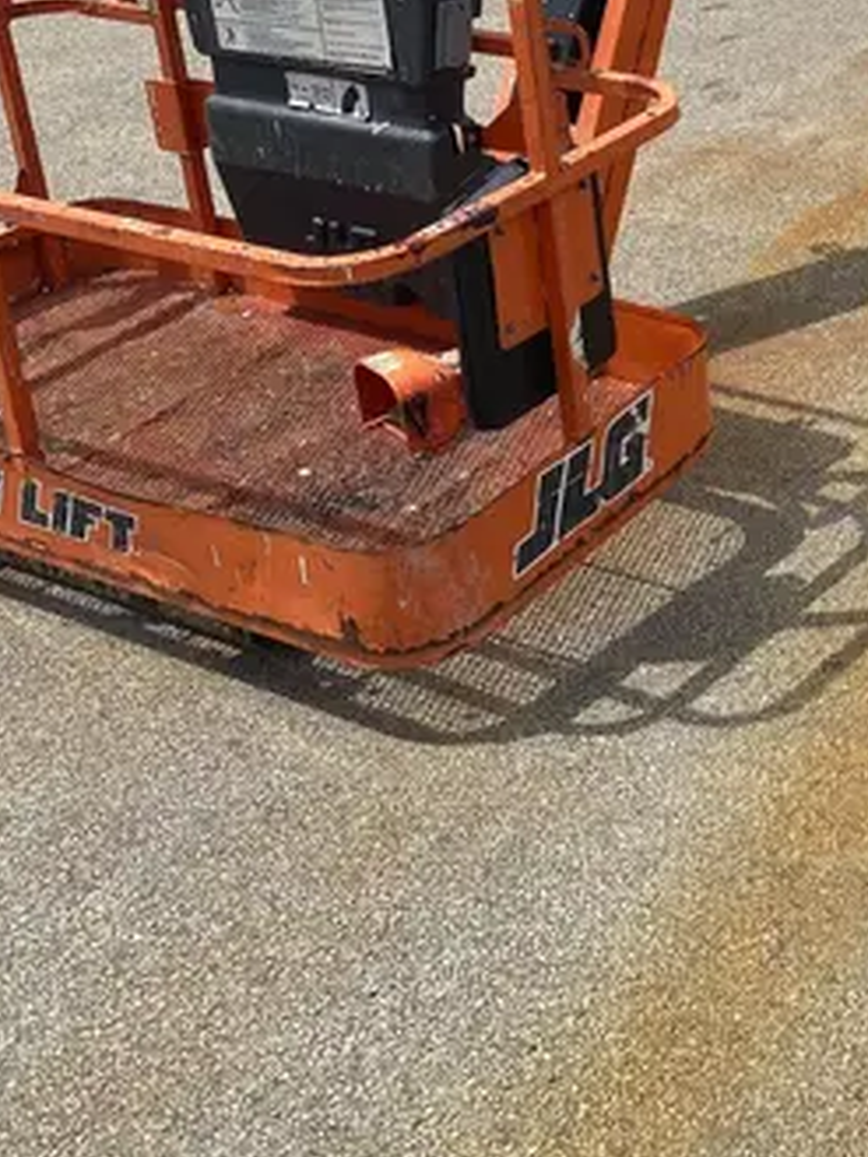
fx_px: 1938
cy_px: 146
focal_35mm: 58
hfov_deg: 23.7
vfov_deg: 31.8
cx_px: 956
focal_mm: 4.25
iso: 32
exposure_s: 1/3401
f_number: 1.8
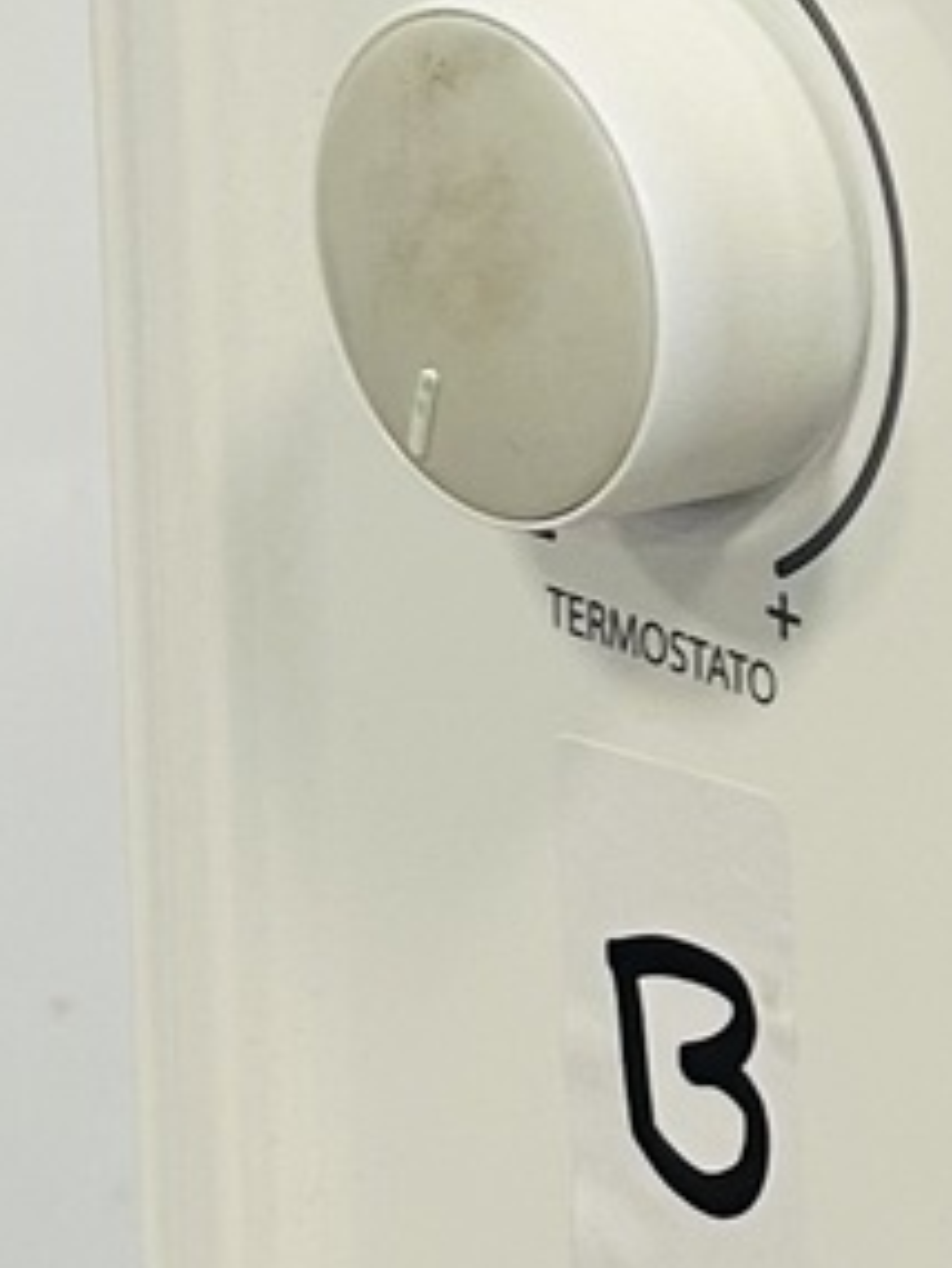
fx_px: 6742
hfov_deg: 7.8
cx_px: 1633
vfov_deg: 10.7
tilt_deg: -18.1
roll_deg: -0.3
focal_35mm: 184
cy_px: 280
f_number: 1.5
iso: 64
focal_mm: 5.7
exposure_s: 1/50
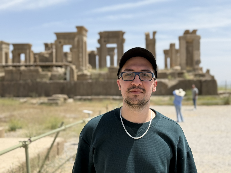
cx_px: 116
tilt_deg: +0.4
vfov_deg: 30.3
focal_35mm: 48
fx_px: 320
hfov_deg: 39.7
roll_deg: +0.5
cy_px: 86
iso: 100
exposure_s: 1/5208
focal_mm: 6.76
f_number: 1.78
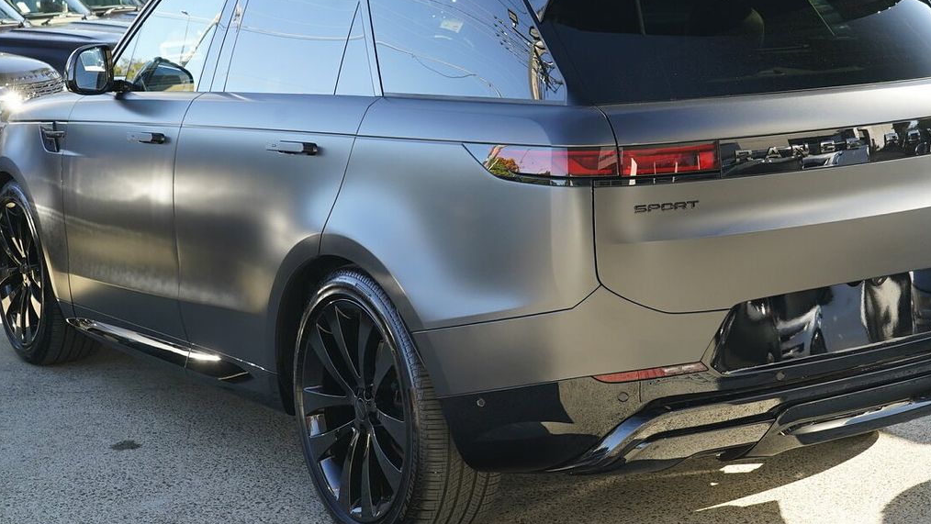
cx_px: 501
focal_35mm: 57
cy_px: 224
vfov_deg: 21.1
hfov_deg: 36.6
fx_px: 1407
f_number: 8
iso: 1000
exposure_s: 1/125
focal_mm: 46
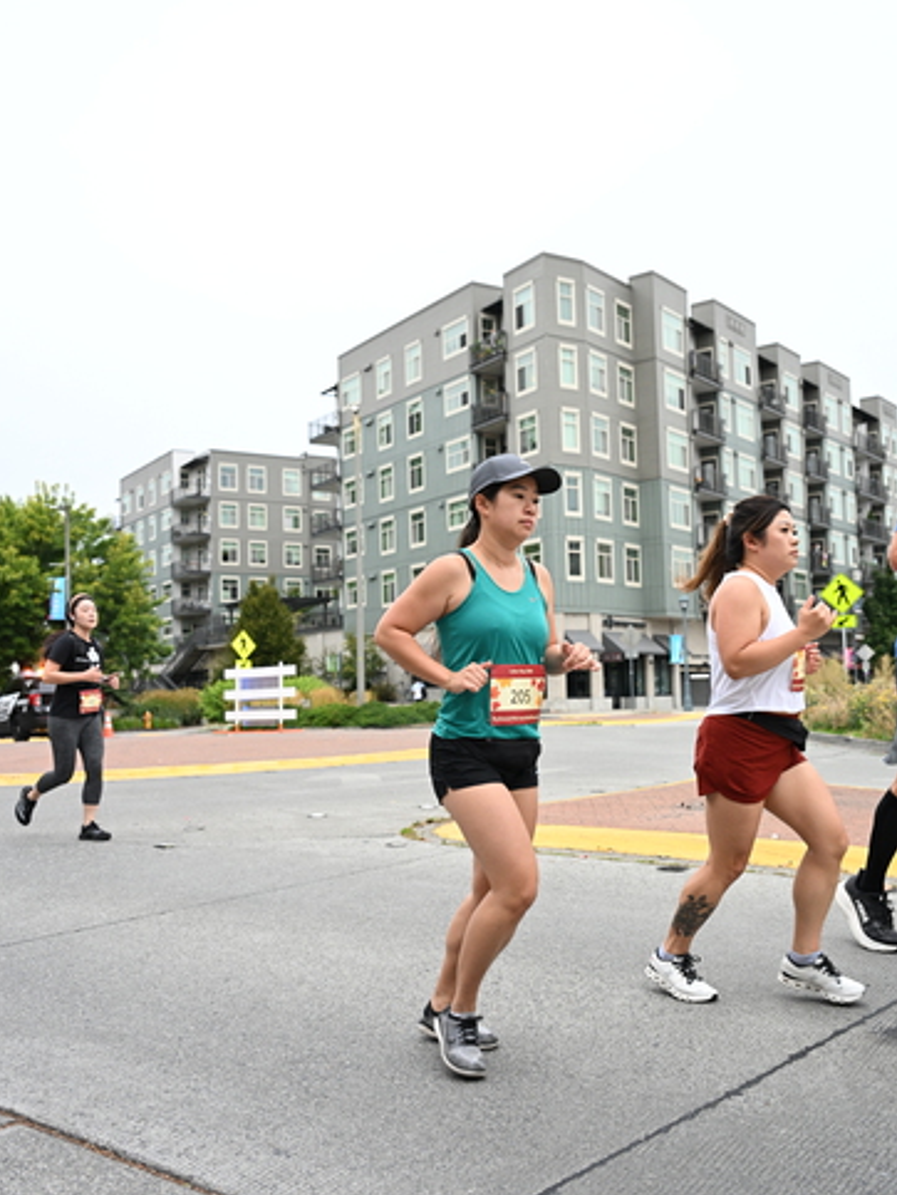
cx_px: 445
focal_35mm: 34
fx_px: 1174
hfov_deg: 41.8
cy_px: 617
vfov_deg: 53.9
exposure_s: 1/800
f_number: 4
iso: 1600
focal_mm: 31
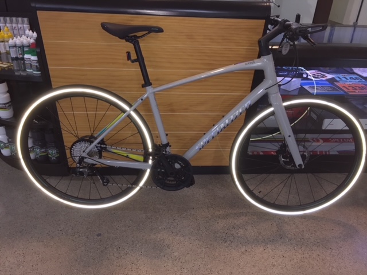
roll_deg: -1.7
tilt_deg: -30.7
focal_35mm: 29
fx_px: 307
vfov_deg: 48.2
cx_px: 184
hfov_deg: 61.7
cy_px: 138
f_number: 2.2
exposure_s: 1/30
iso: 100
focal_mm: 4.15
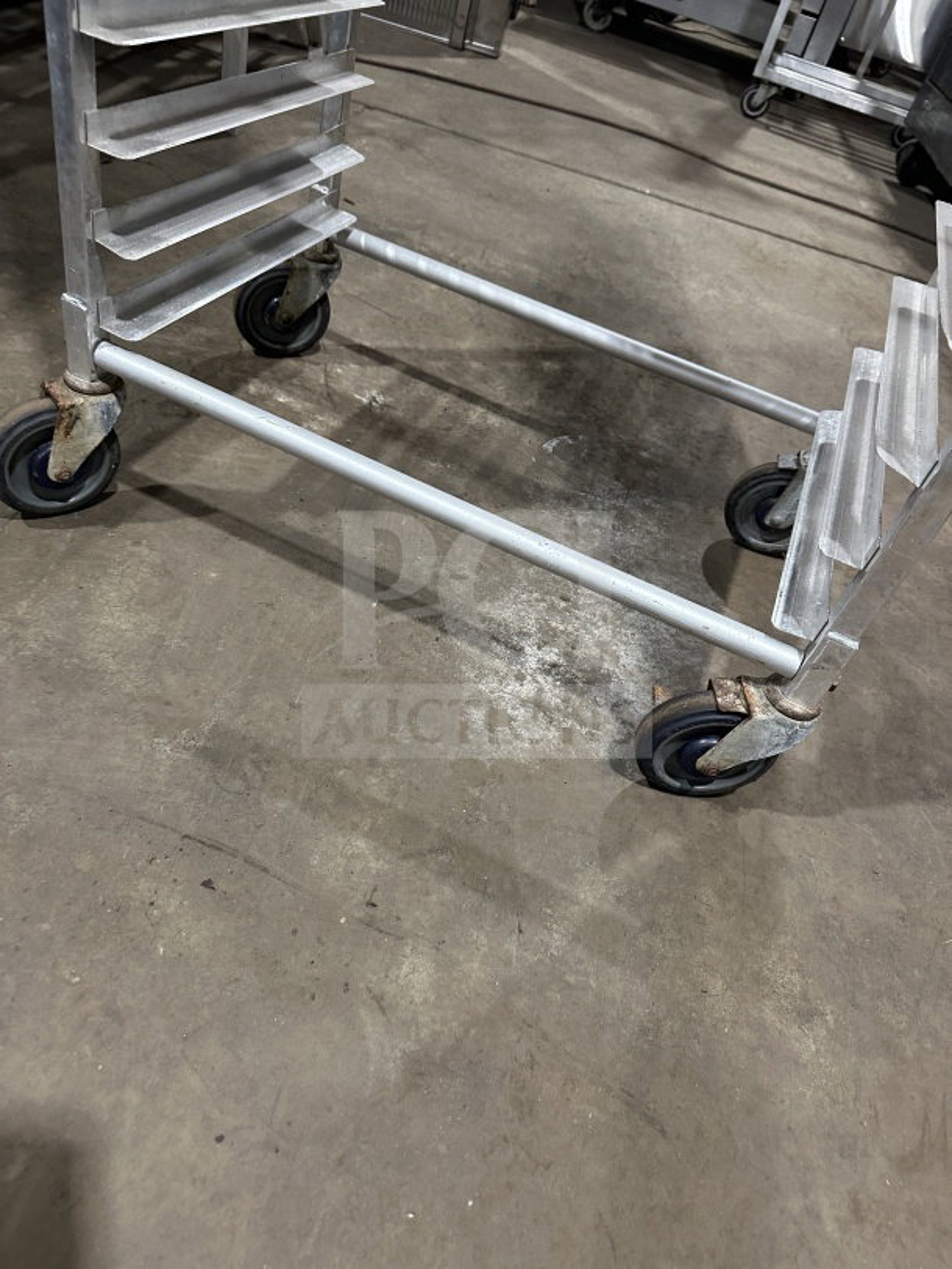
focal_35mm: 24
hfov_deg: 56.8
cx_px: 476
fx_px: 880
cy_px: 634
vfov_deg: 71.6
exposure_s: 1/60
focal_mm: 6.86
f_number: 1.78
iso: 250
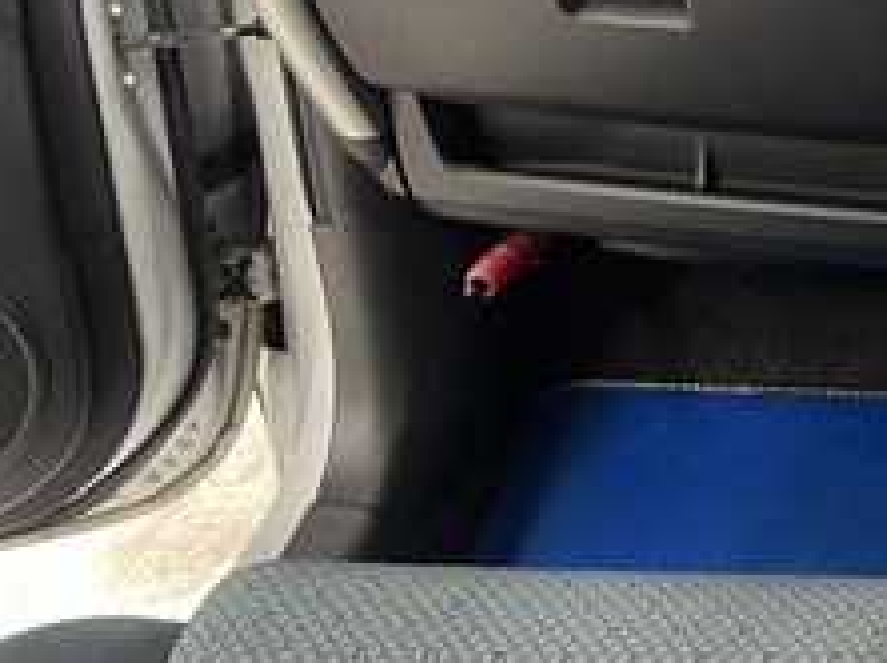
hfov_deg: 22.7
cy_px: 168
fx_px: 1920
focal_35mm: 75
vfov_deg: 19.5
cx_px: 1211
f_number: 1.6
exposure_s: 1/50
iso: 250
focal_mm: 5.1
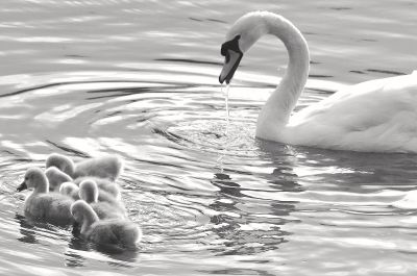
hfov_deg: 3.3
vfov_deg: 2.2
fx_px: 7283
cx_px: 208
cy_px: 138
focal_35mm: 630
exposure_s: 1/2500
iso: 3200
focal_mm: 420
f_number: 13
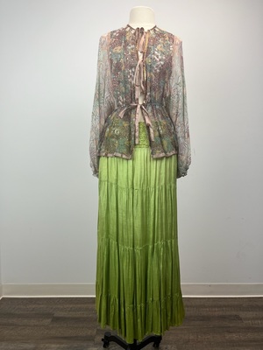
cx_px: 132
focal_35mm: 26
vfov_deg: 67.3
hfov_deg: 53.1
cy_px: 175
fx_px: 263
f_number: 1.6
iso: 40
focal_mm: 5.1
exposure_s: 1/167
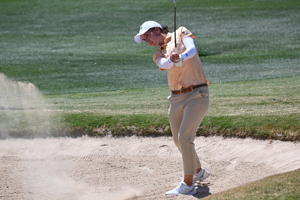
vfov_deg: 3.8
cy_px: 100
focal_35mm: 360
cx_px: 150
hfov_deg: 5.7
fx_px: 3000
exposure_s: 1/800
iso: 100
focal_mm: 240
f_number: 5
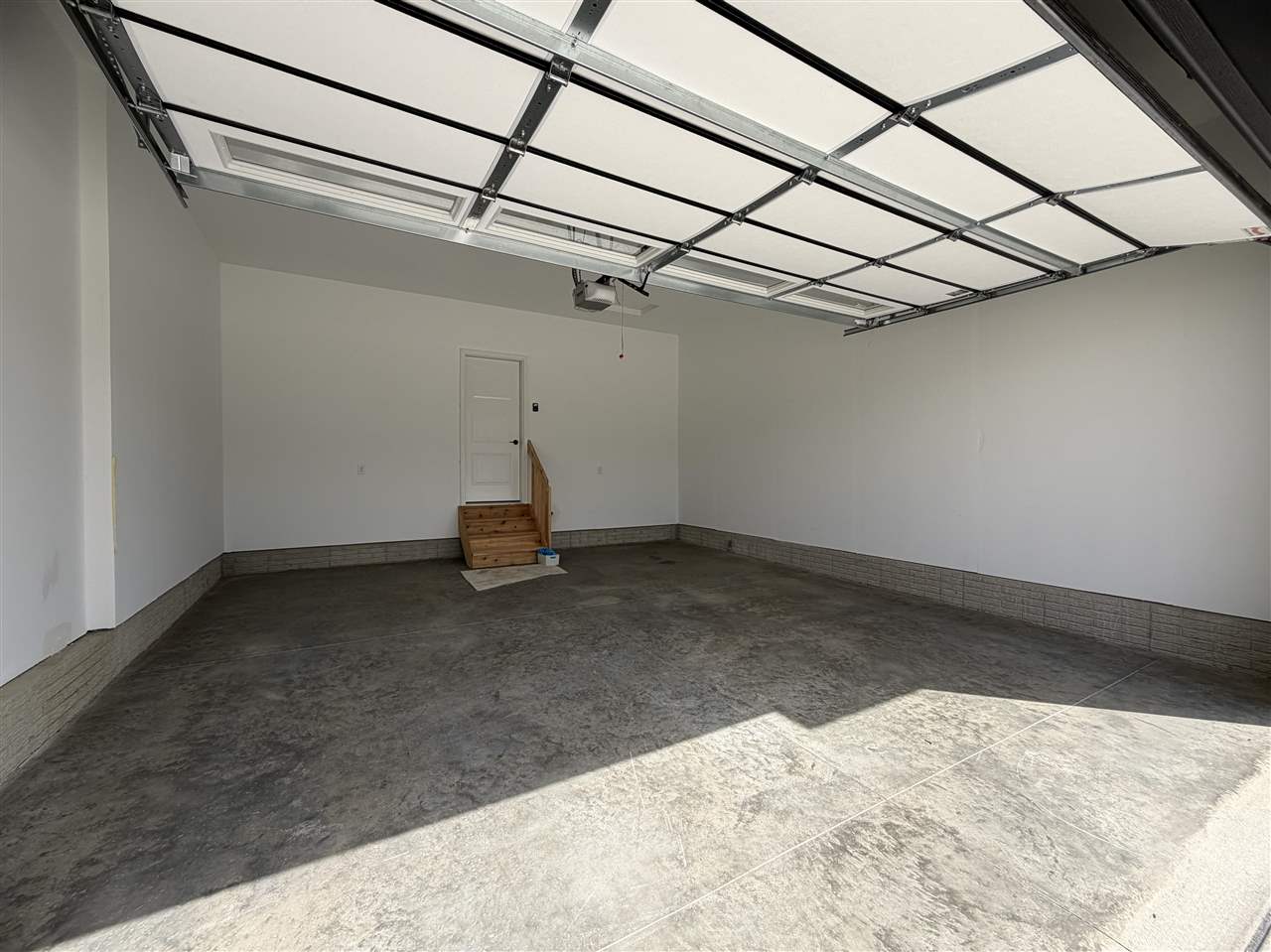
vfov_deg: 85.6
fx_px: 514
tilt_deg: -0.2
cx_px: 636
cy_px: 476
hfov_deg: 102.1
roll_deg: +1.3
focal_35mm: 14
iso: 40
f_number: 2.2
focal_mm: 2.22
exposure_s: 1/770
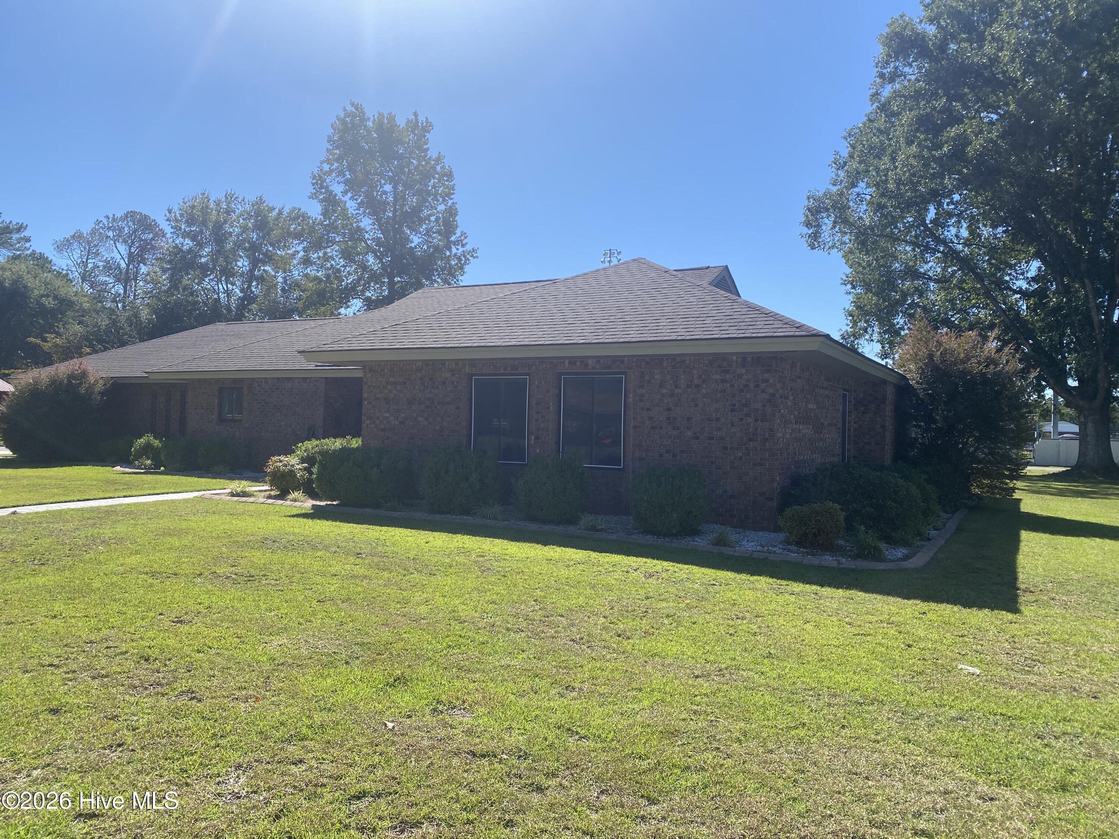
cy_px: 420
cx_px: 560
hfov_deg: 67.3
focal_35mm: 26
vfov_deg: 53.1
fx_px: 840
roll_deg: -0.1
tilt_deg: +1.2
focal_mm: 4.25
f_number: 1.8
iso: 32
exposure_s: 1/2967
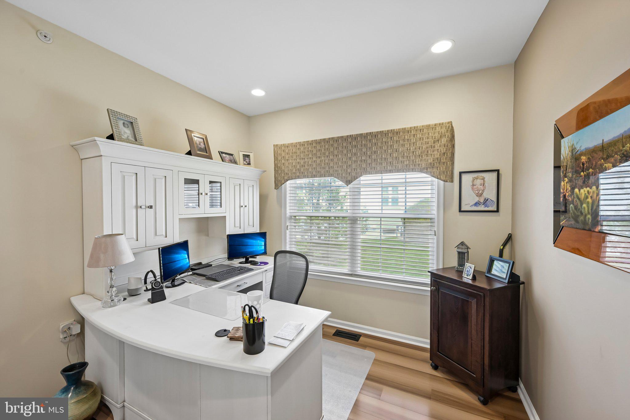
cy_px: 210
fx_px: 245
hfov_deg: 104.3
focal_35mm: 14
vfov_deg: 81.2
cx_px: 315
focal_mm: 14
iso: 400
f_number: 8
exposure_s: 1/10
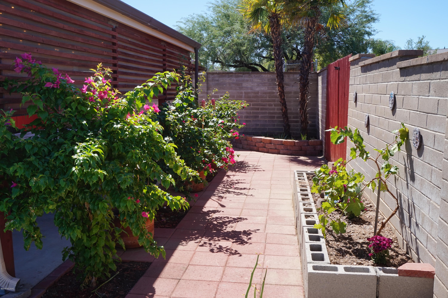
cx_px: 224
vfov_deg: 35.5
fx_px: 466
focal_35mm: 38
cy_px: 149
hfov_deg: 51.3
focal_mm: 25
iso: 100
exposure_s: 1/80
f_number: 13
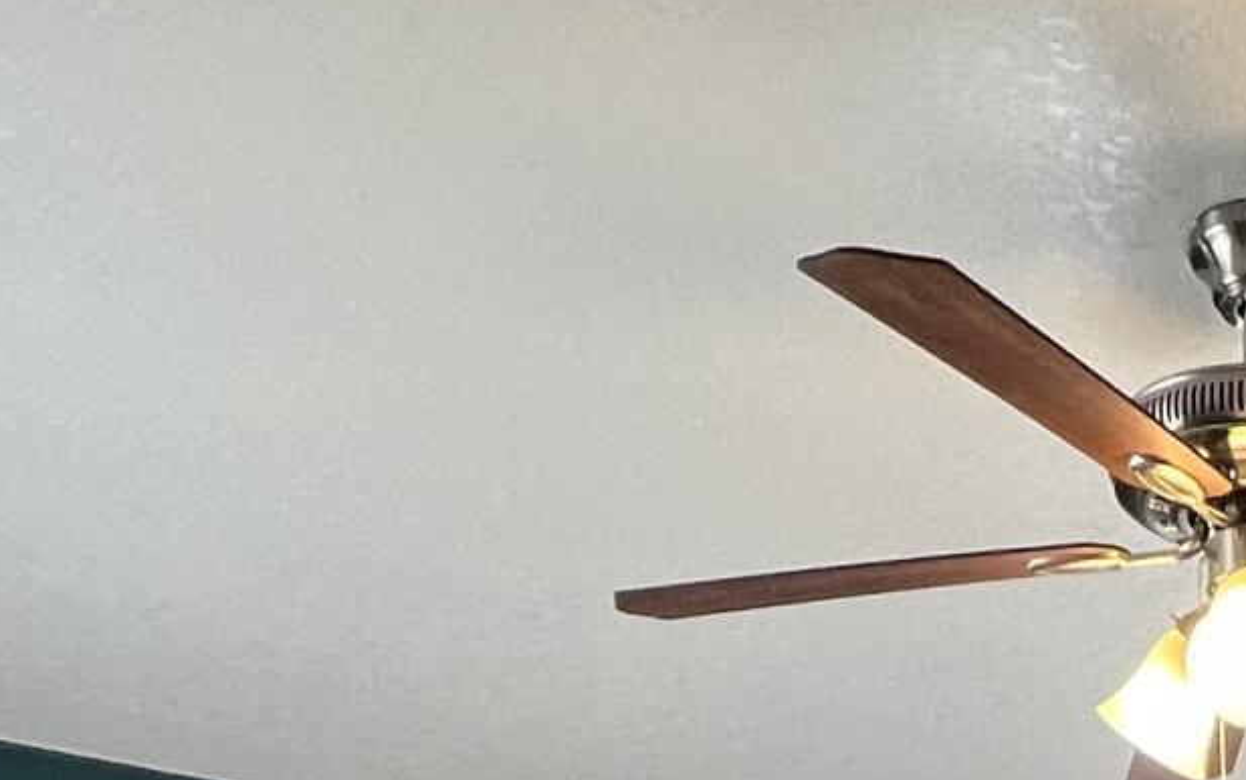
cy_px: 1863
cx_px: 1414
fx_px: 2276
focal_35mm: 67
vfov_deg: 13.9
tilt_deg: -5.4
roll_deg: +1.0
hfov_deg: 27.6
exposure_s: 1/120
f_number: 1.8
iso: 100
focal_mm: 1.57
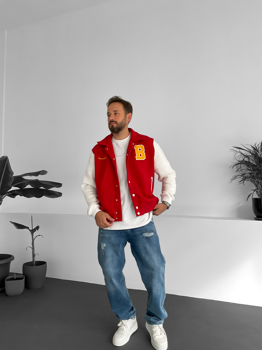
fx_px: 293
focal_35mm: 29
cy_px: 175
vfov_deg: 61.7
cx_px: 131
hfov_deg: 48.2
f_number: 1.8
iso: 64
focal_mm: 3
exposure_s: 1/120
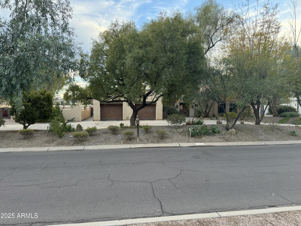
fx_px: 209
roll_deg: -0.5
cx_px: 150
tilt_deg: -3.4
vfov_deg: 56.8
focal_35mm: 24
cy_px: 113
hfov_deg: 71.6
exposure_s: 1/121
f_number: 1.78
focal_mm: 6.76
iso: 160
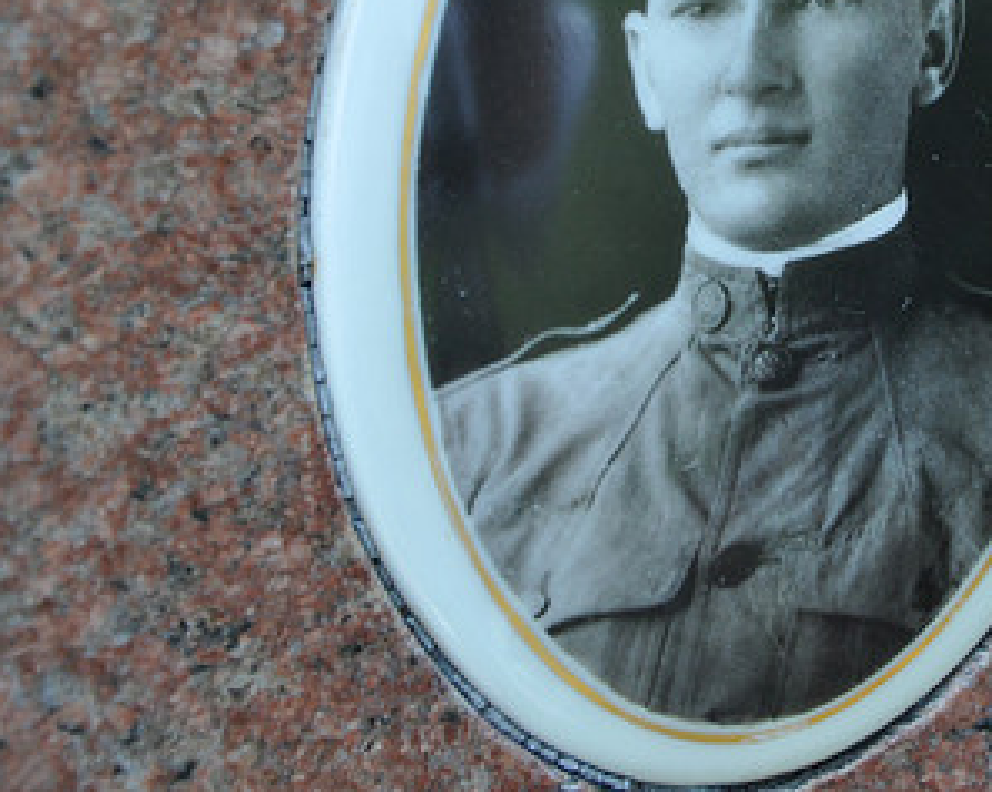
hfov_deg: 13.4
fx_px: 4194
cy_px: 169
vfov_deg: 10.8
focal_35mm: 143
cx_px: 818
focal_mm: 52
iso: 400
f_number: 5
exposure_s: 1/80
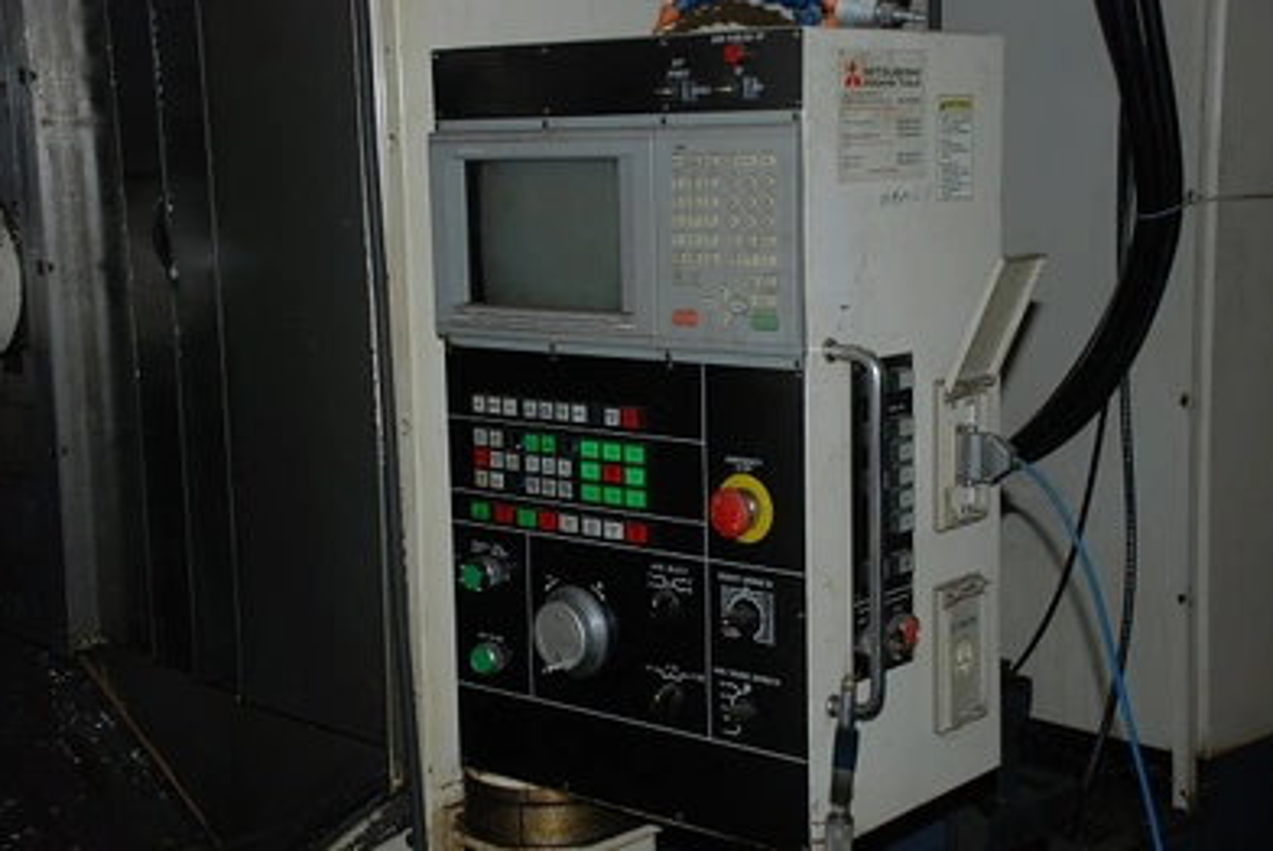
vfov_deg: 25.3
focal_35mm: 54
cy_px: 427
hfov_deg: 37.2
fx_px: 1893
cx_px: 646
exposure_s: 1/60
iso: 200
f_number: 4.5
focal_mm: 35
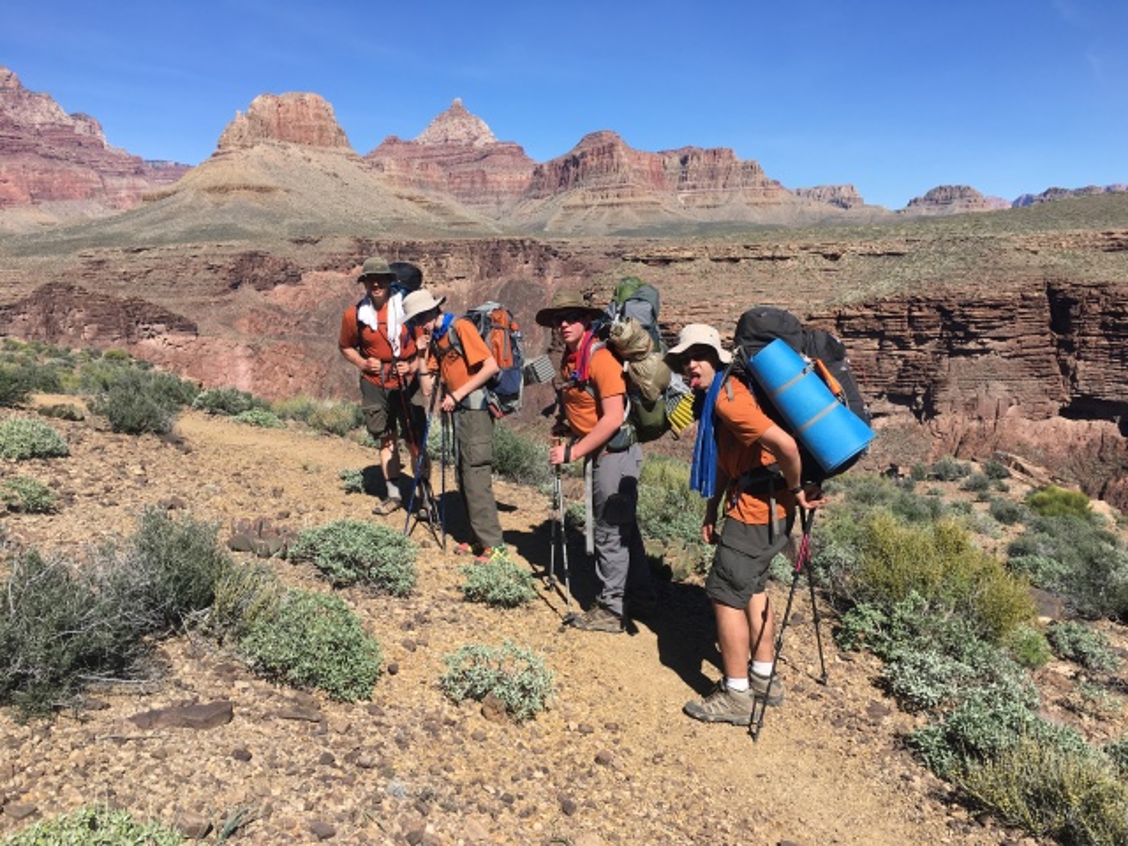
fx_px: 945
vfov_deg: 48.2
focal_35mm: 29
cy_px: 423
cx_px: 564
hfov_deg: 61.7
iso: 25
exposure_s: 1/1570
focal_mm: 4.15
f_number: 2.2
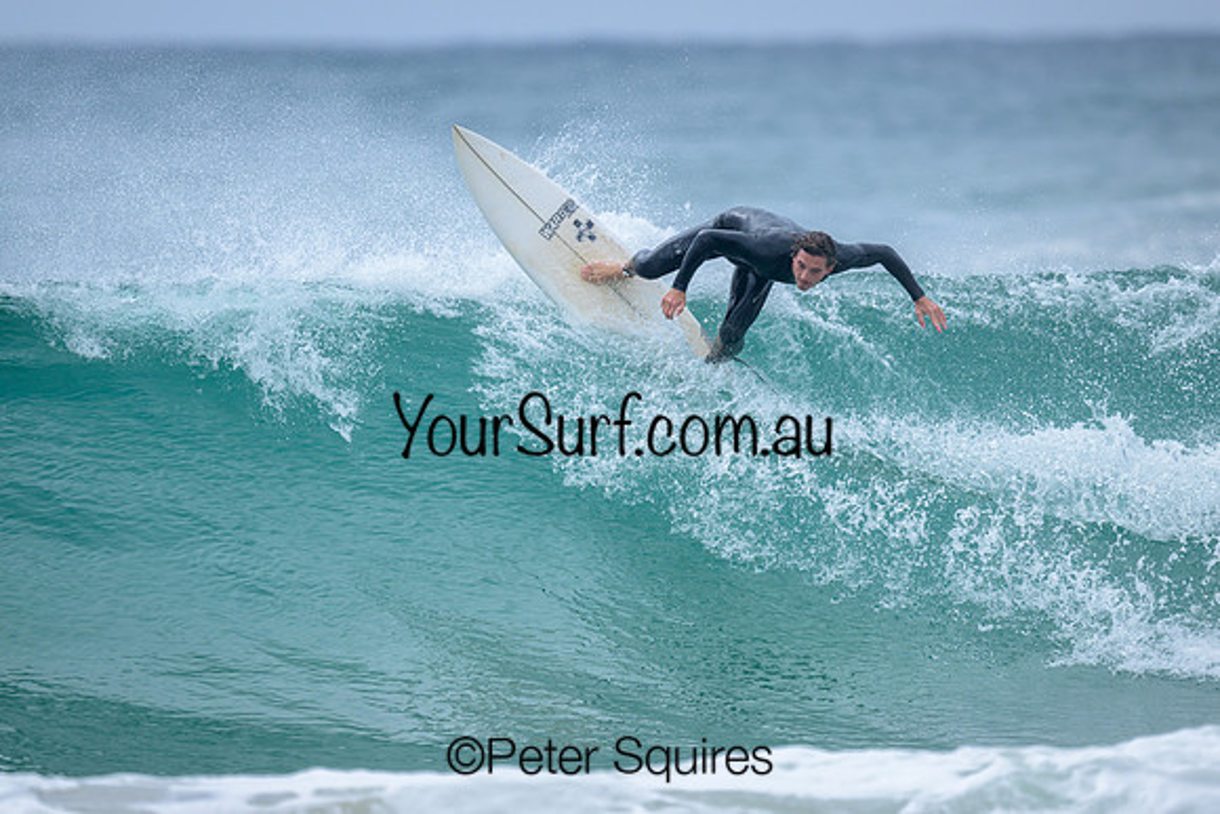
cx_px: 610
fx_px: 27116
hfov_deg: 2.6
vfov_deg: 1.7
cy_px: 407
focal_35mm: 800
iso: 360
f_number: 6.3
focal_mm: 800
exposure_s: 1/2000
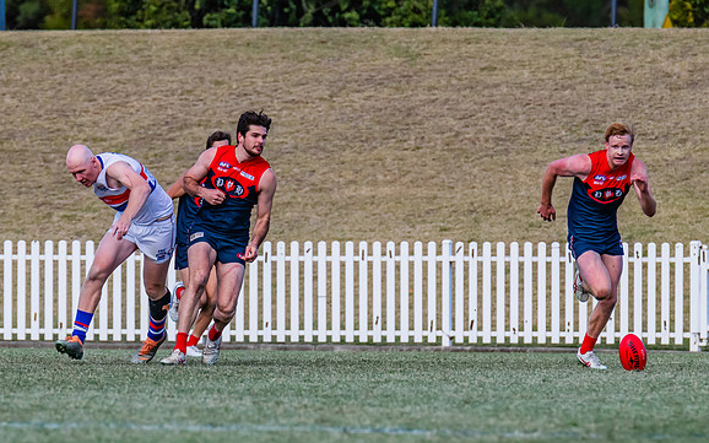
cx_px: 289
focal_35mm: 775
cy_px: 197
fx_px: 14972
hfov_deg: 2.7
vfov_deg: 1.7
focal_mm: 420
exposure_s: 1/1600
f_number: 7.1
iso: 800
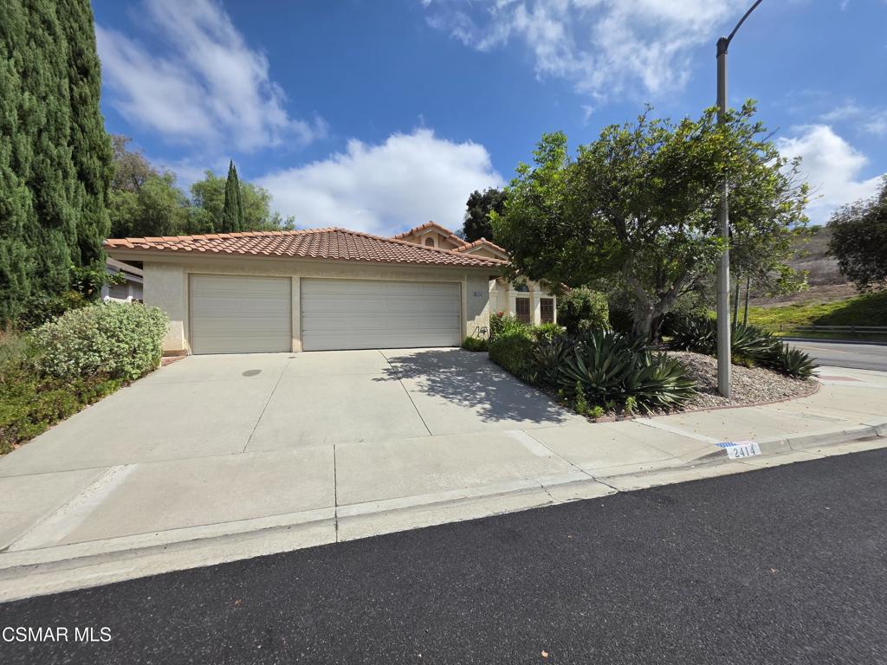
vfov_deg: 89.9
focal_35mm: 13
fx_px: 333
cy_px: 332
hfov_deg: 106.2
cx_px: 444
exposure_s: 1/2835
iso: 40
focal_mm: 2.2
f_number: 1.9
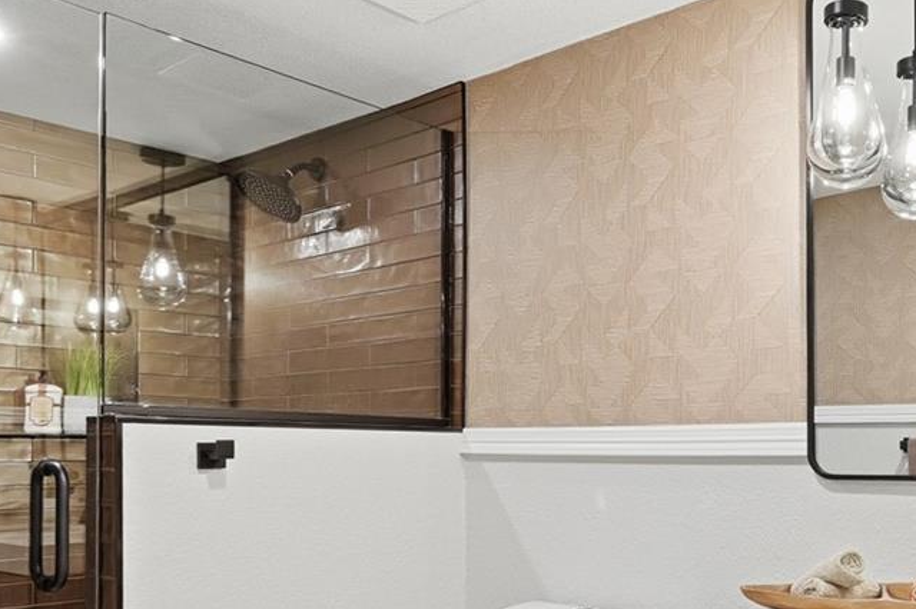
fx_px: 890
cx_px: 726
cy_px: 482
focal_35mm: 35
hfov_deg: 51.3
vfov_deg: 36.6
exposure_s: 1/250
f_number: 8
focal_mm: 14
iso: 400
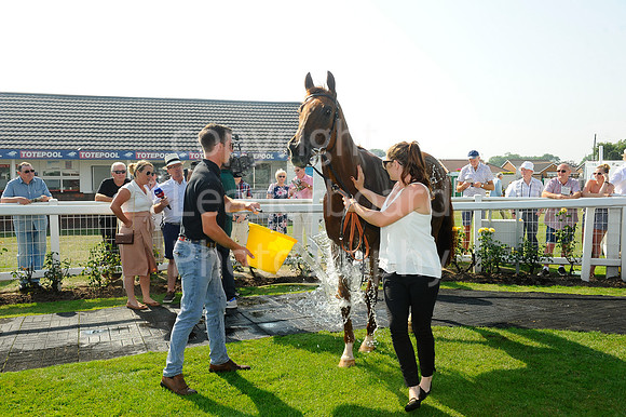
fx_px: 539
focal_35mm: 31
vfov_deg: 42.3
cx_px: 313
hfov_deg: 60.3
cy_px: 208
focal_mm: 31
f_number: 7.1
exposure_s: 1/640
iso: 400
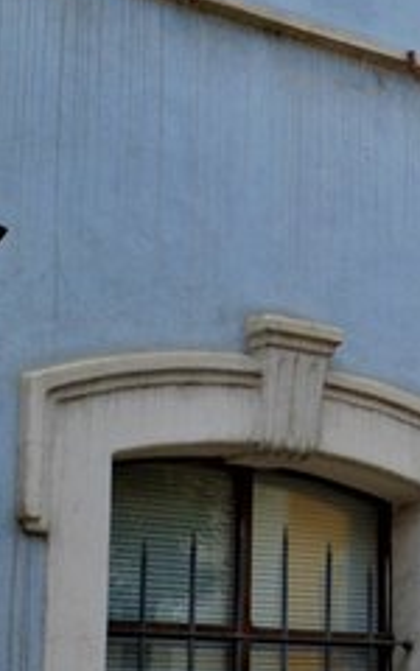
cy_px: 344
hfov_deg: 9.4
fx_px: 2234
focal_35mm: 122
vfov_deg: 17.1
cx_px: 1050
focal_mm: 24
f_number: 9
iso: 400
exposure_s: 1/100
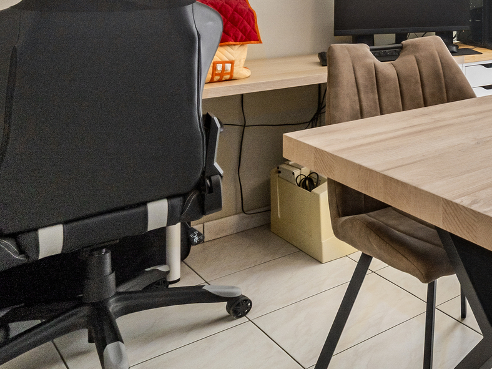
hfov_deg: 31.3
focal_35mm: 41
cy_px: -30
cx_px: 684
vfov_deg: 31.5
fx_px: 583
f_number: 11
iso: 250
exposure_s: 1/80
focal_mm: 14
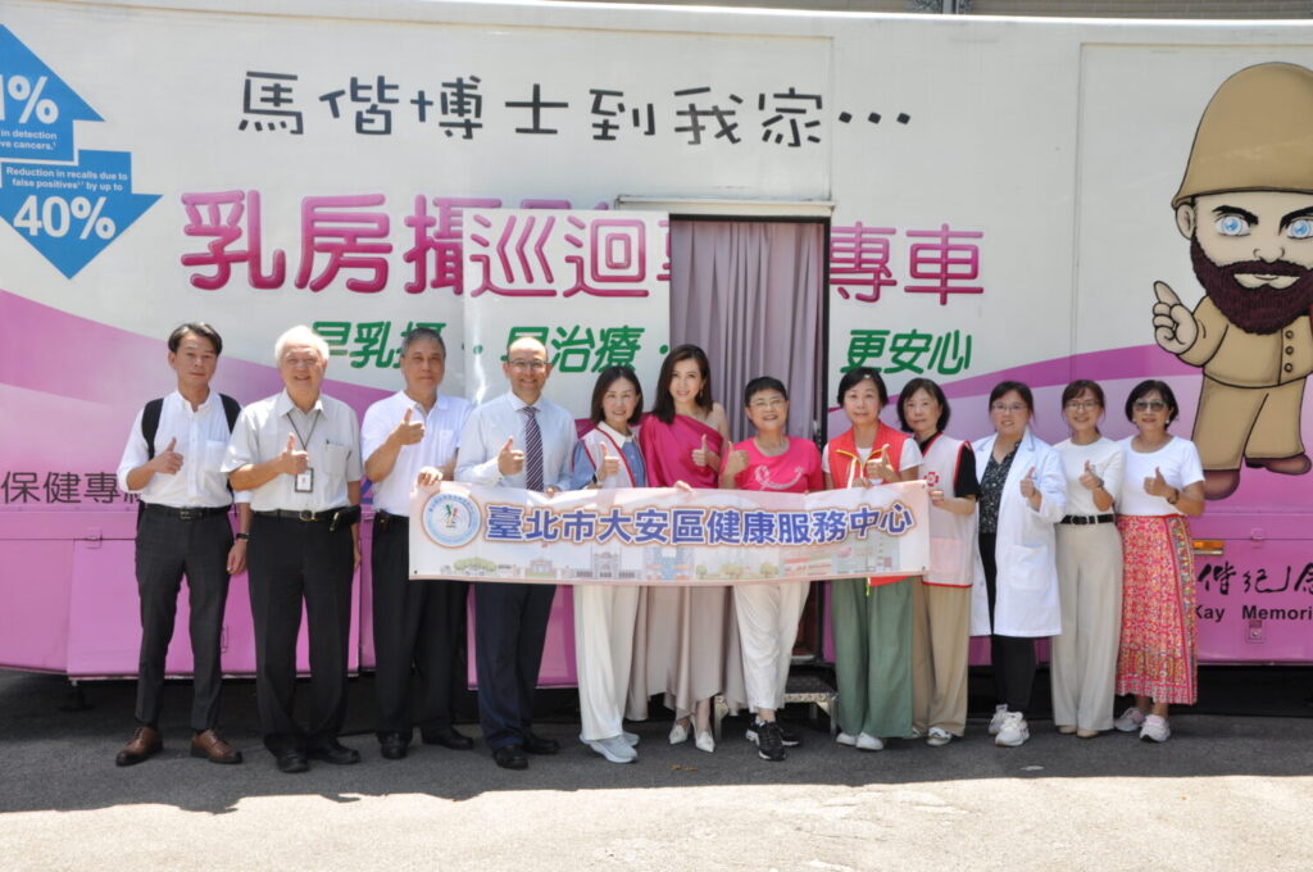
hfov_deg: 46.5
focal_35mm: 42
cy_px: 436
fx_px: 1530
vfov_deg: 31.8
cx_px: 656
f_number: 9.5
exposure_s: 1/90
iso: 200
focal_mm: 28
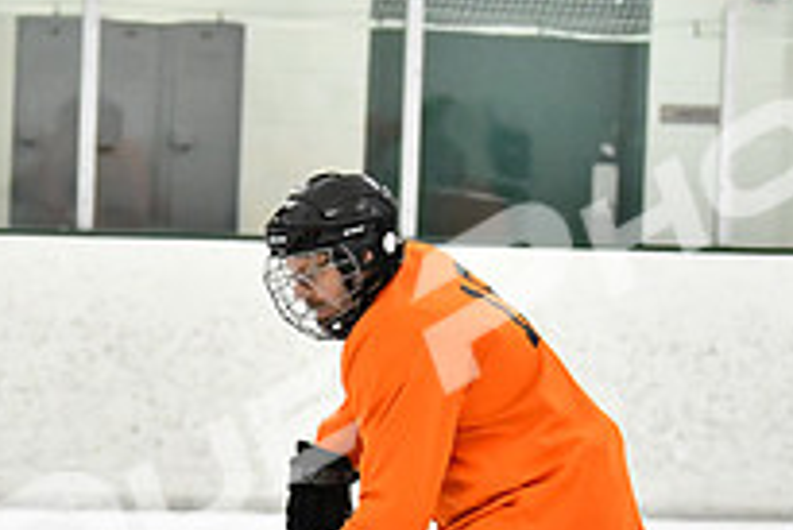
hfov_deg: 4.8
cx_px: 201
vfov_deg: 3.2
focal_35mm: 425
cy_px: 451
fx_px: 9368
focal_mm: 100
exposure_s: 1/1250
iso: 5000
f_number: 2.8
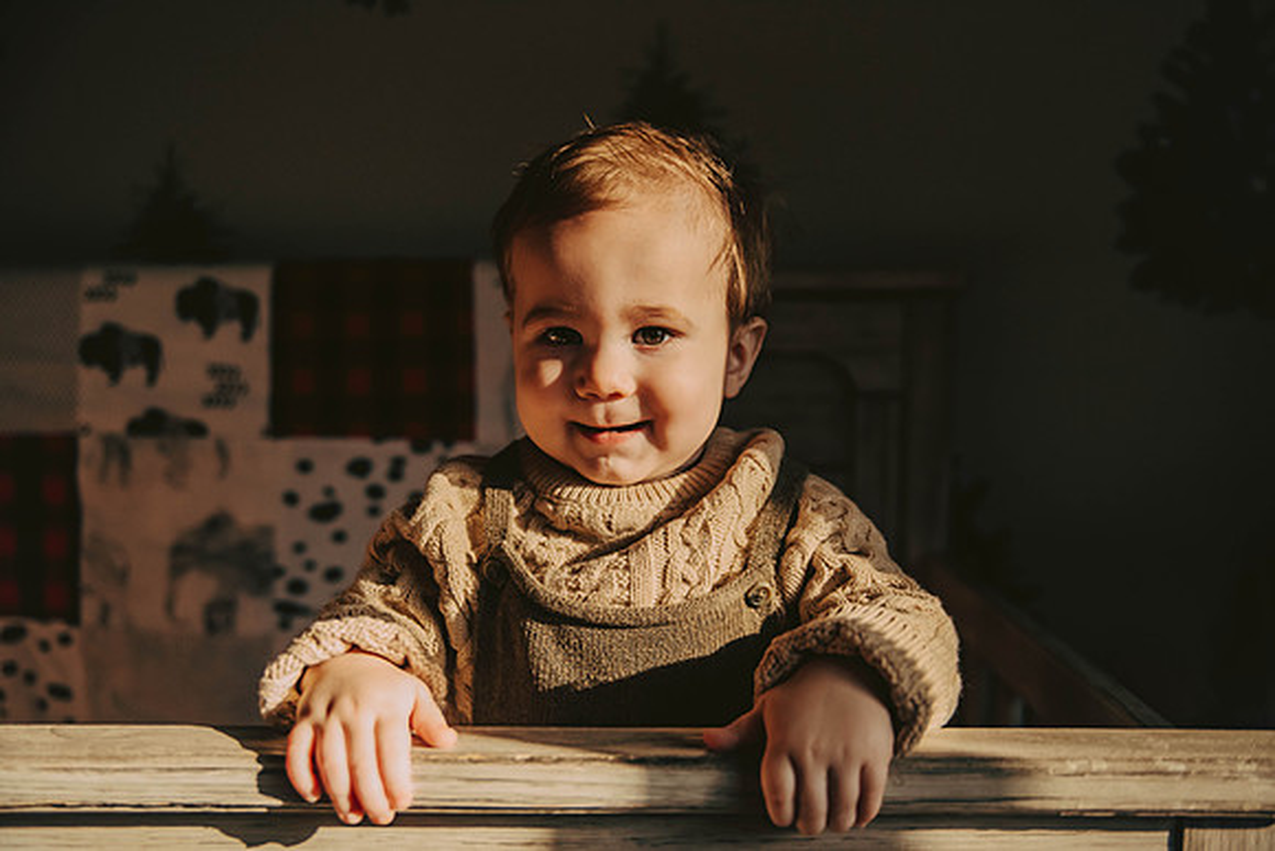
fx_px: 1488
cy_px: 426
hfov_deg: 46.4
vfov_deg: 31.9
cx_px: 638
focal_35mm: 42
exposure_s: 1/2000
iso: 1250
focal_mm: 42
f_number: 2.8
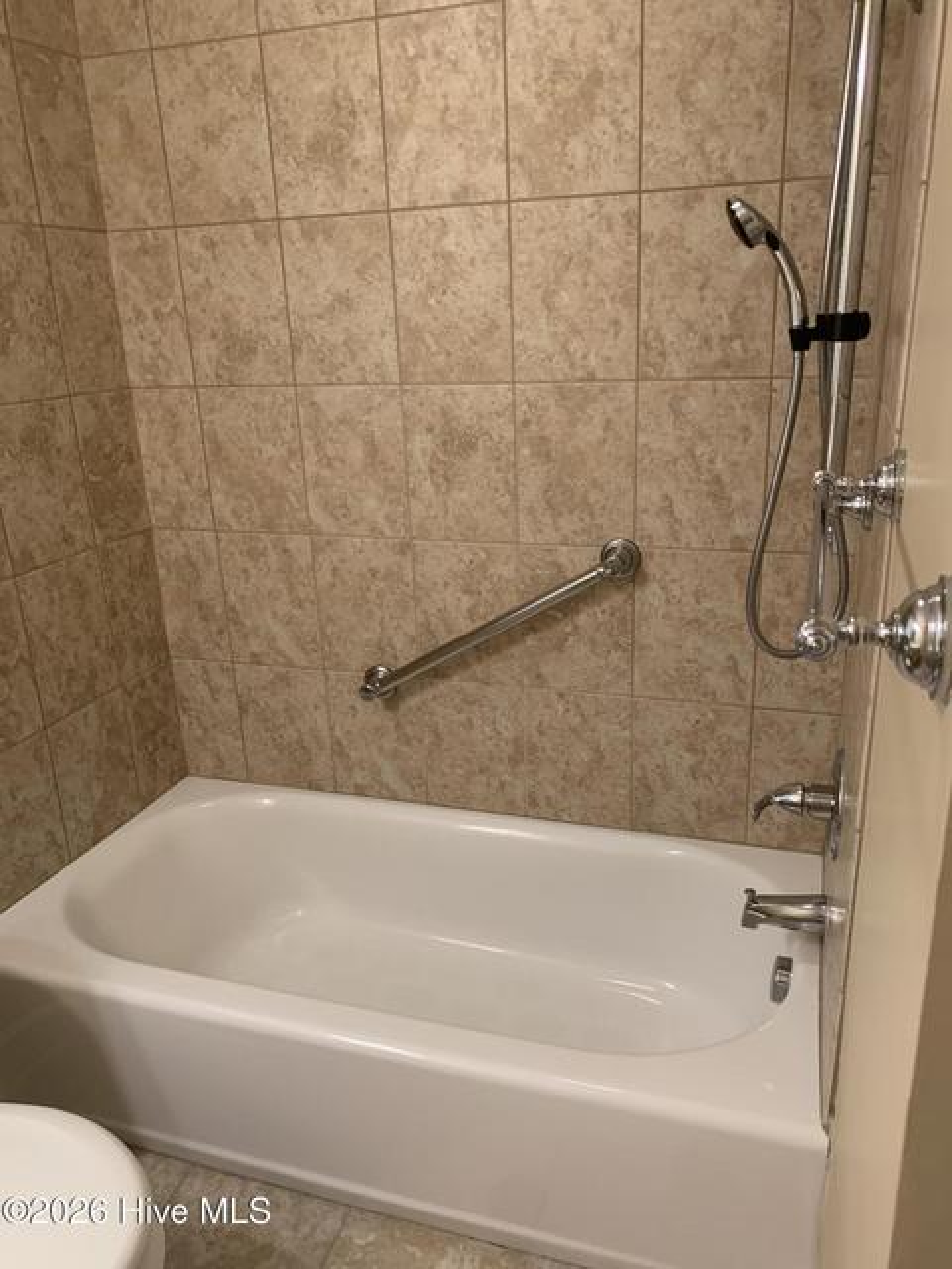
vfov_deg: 67.3
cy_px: 634
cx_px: 476
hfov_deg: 53.1
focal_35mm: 26
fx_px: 953
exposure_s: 1/60
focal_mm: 4.25
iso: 125
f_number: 1.8
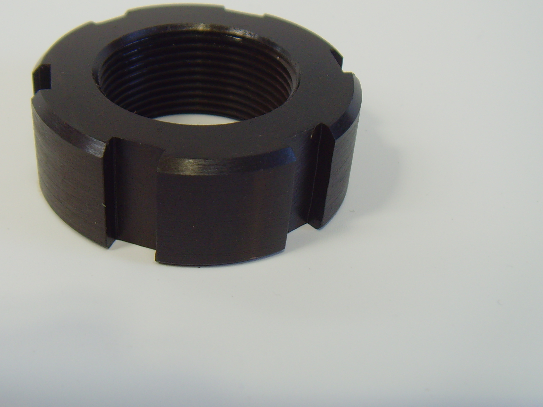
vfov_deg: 27.9
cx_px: 215
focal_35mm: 52
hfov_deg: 36.7
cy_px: 144
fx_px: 816
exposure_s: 1/90
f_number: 3.5
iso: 100
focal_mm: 6.6
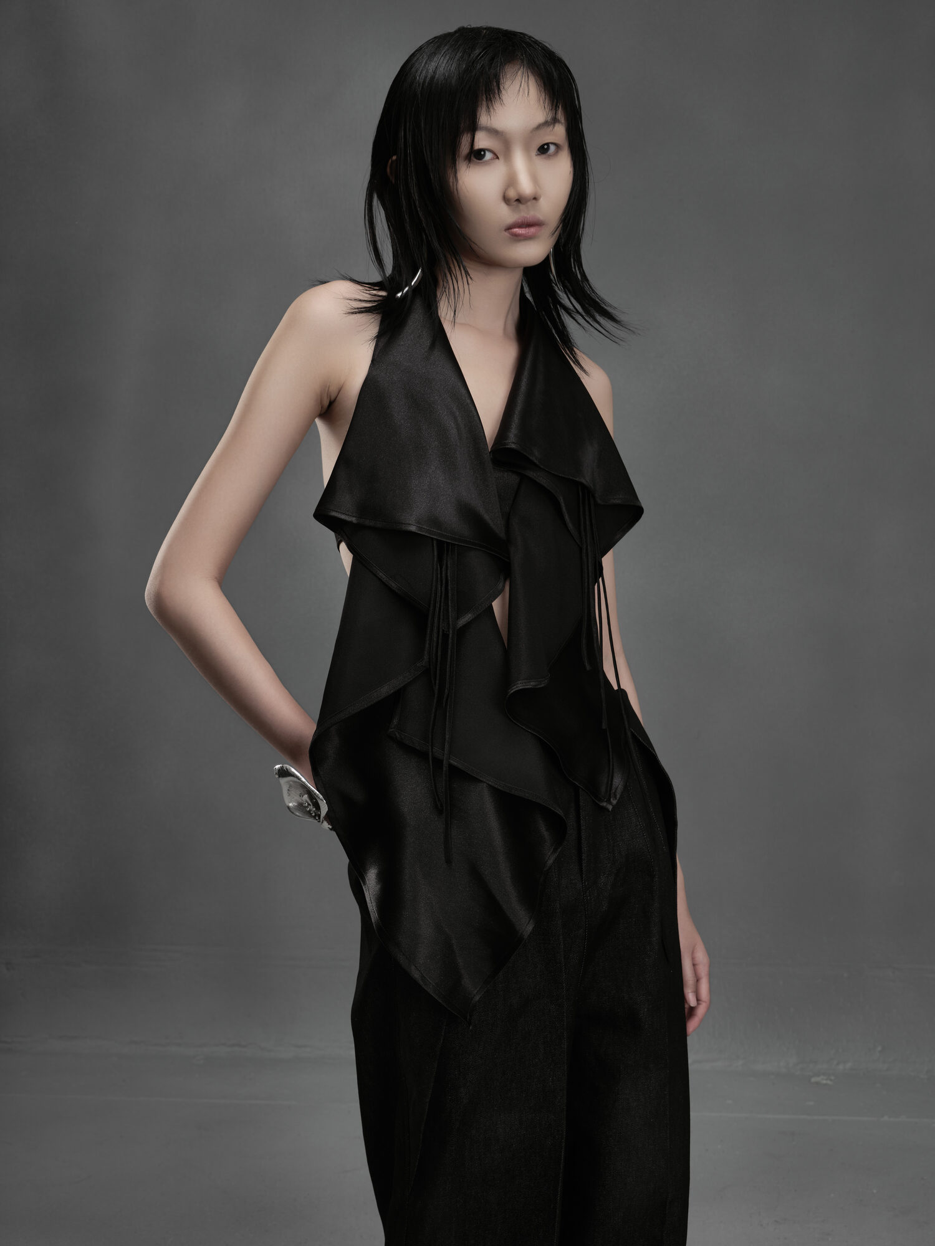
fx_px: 1801
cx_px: 468
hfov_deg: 29.1
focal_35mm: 50
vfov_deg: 38.2
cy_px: 623
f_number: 10
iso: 320
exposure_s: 1/125
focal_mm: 62.9
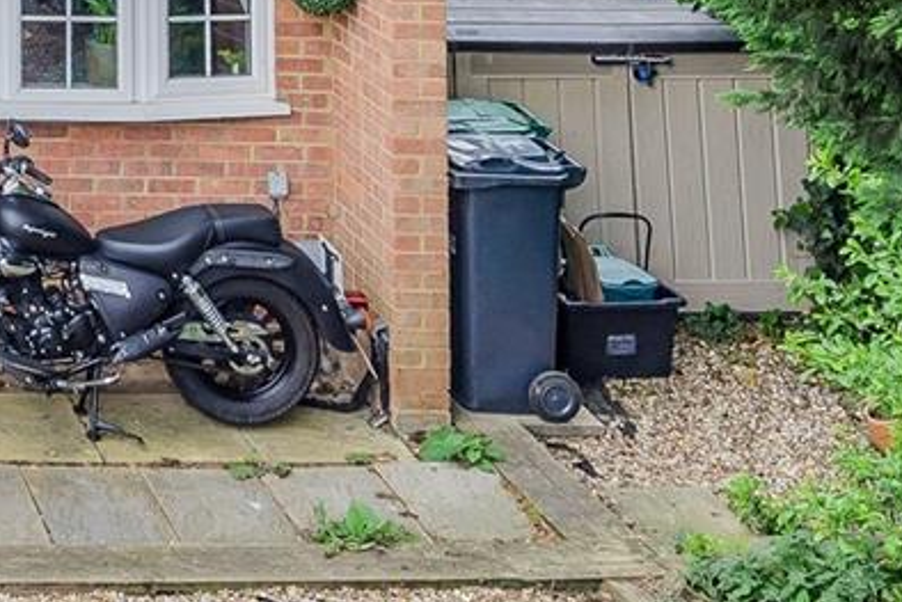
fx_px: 1604
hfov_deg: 24.4
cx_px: -451
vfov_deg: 20.7
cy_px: 39
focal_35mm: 64
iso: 100
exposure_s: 1/80
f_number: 8
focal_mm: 14
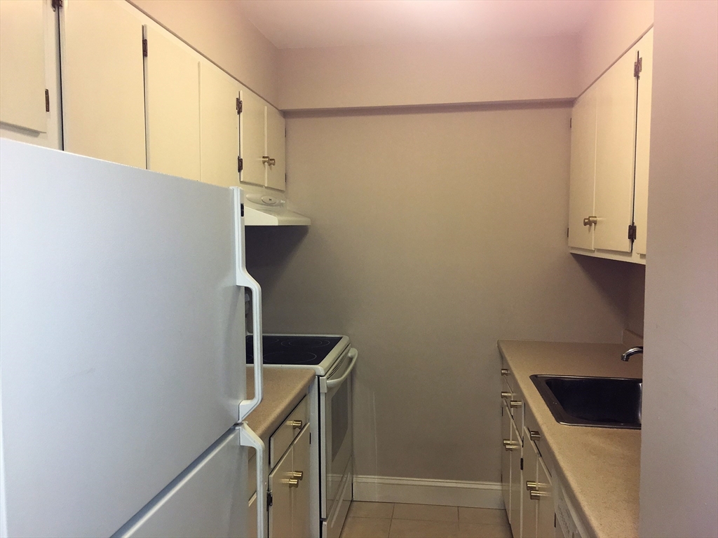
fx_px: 602
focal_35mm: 29
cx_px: 359
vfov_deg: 48.2
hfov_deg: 61.7
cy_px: 269
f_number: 2.2
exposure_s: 1/30
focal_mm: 4.15
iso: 40
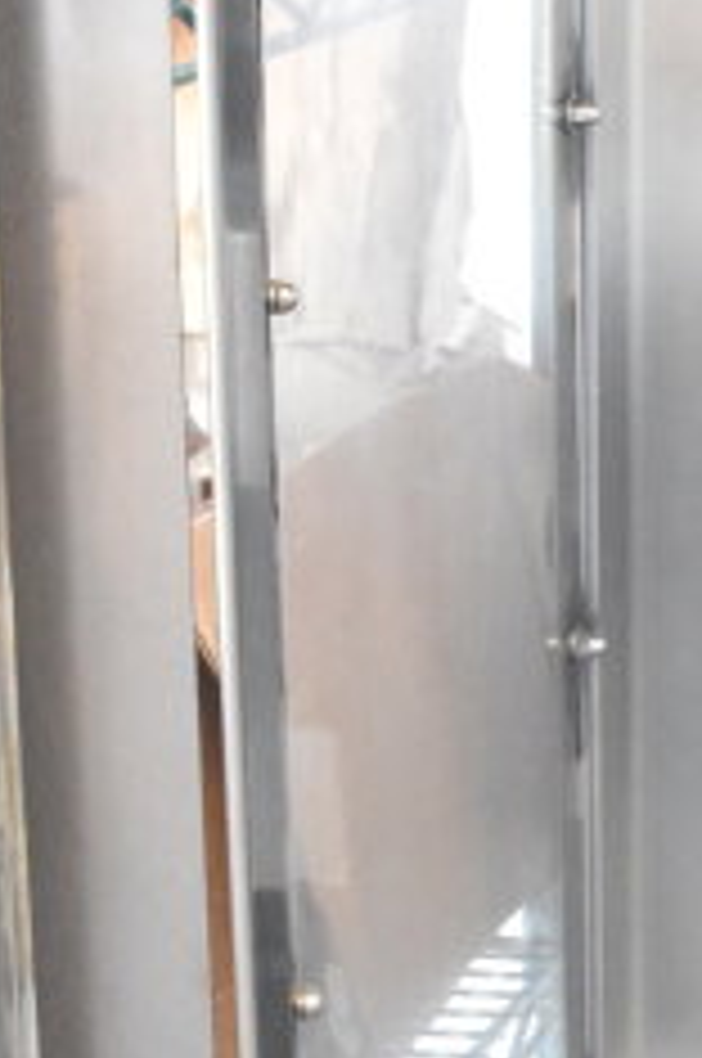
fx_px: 3432
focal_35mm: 117
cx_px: 1246
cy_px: 646
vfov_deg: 17.5
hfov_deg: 10.9
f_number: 9
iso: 6400
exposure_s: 1/50
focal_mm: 20
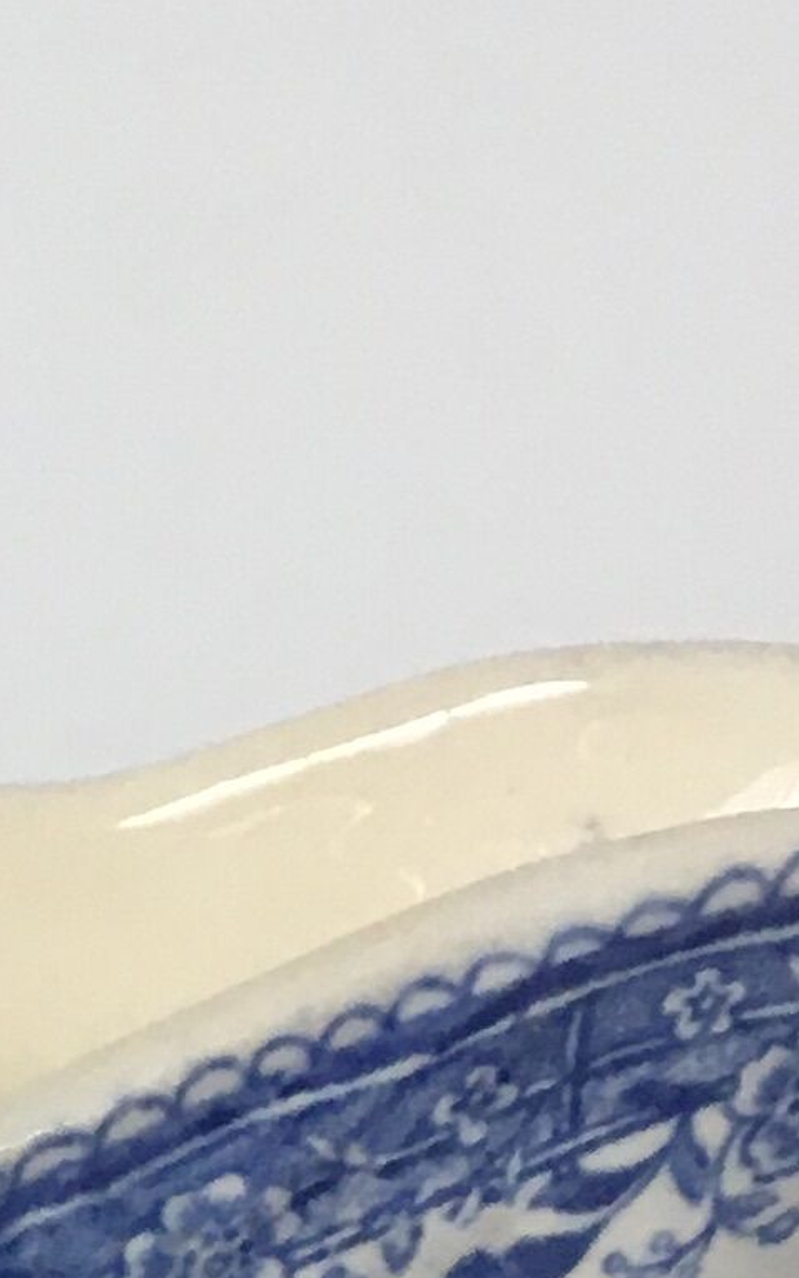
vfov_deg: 12.5
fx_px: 5645
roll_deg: +0.6
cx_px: -1152
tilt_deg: -23.9
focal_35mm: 162
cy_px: 1736
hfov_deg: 7.5
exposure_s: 1/33
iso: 80
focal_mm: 4.15
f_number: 2.2
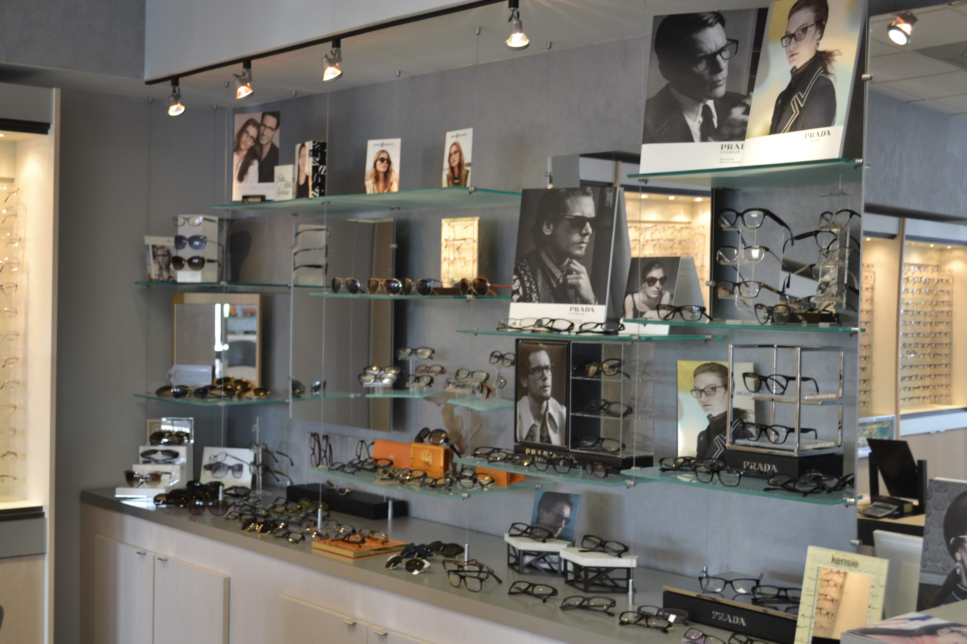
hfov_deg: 41.1
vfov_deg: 28.1
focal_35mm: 48
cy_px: 322
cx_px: 484
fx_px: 1289
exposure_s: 1/30
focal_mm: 32
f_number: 4.8
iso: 400
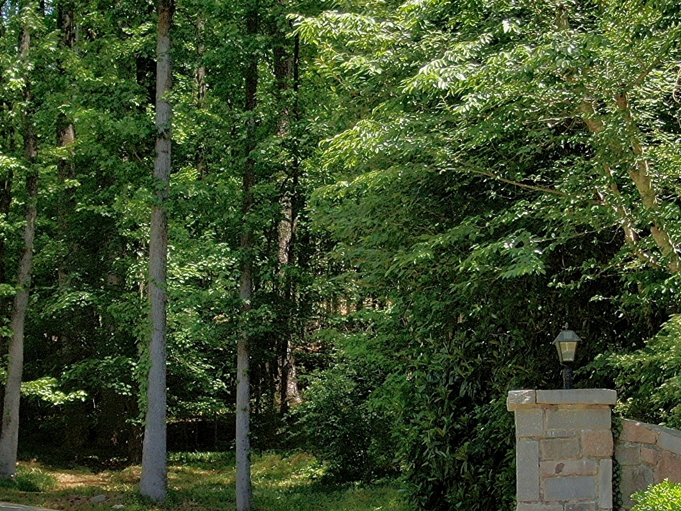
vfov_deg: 14.1
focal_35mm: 104
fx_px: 2047
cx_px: 324
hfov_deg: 18.9
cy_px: 458
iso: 100
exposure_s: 1/400
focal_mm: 6.21
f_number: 3.3
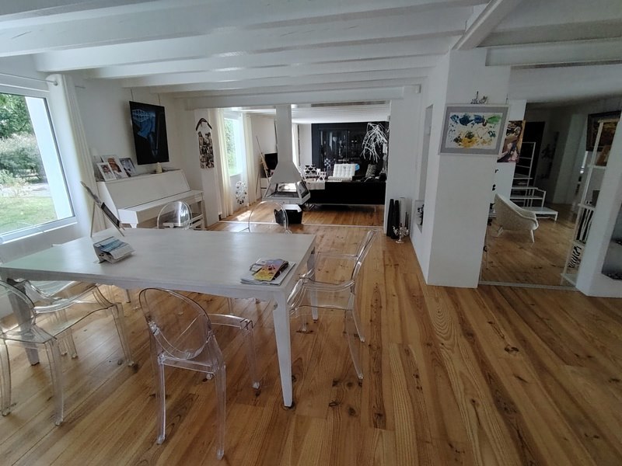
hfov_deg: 91.0
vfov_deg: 74.7
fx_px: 305
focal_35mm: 17
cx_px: 311
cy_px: 233
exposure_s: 1/208
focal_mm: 1.42
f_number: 2.2
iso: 100
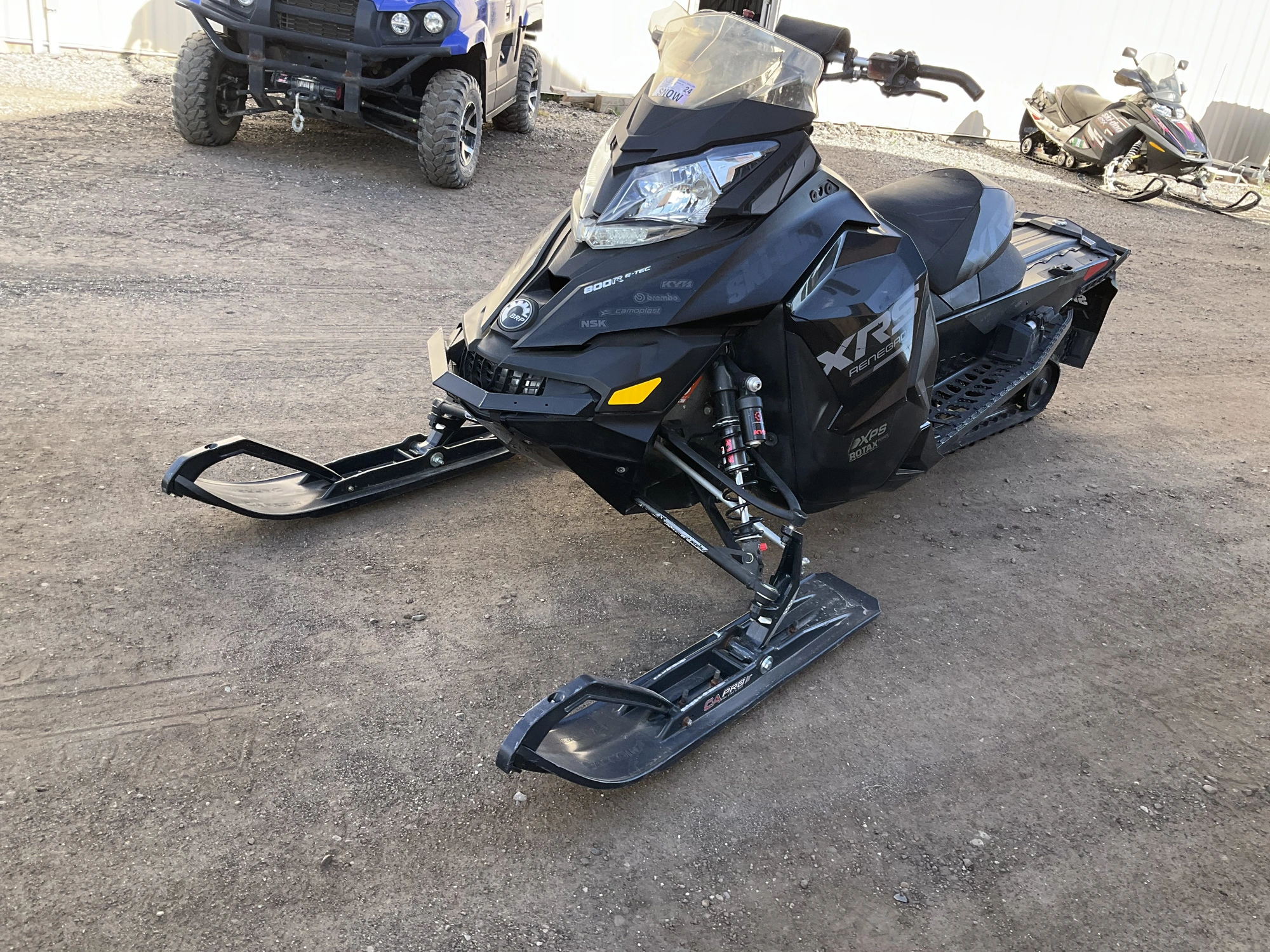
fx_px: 1064
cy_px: 476
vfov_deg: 48.2
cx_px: 635
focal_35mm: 29
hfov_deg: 61.7
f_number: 1.8
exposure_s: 1/240
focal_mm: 3
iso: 25
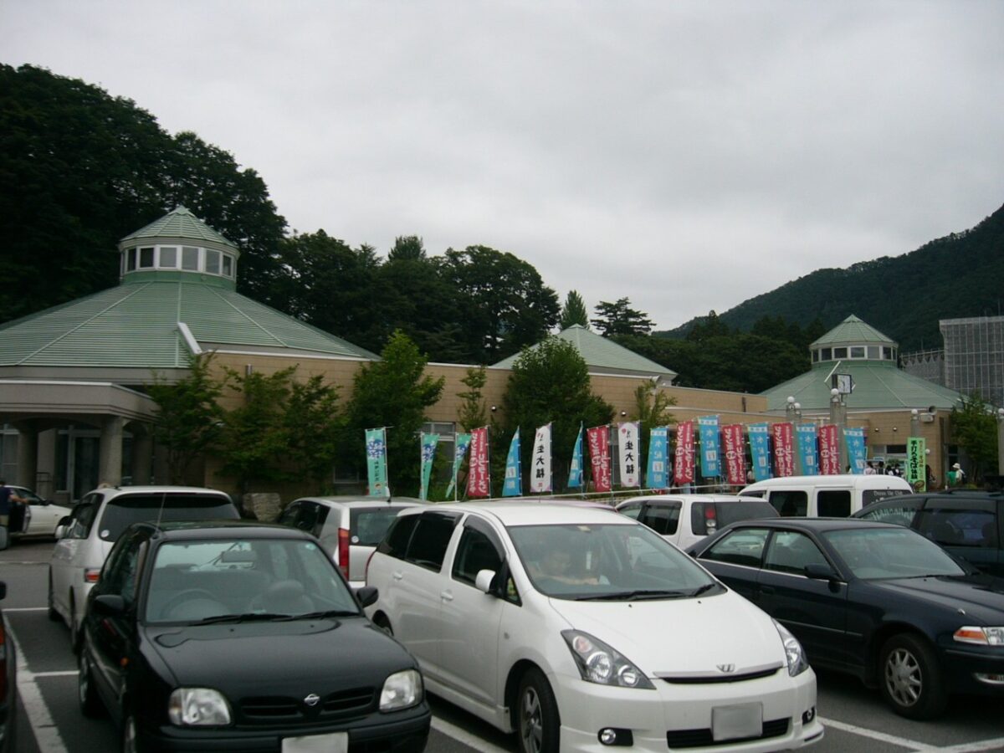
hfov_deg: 52.6
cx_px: 502
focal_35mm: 35
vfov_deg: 40.7
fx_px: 1015
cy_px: 376
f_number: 2.8
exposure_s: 1/320
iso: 50
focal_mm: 5.8
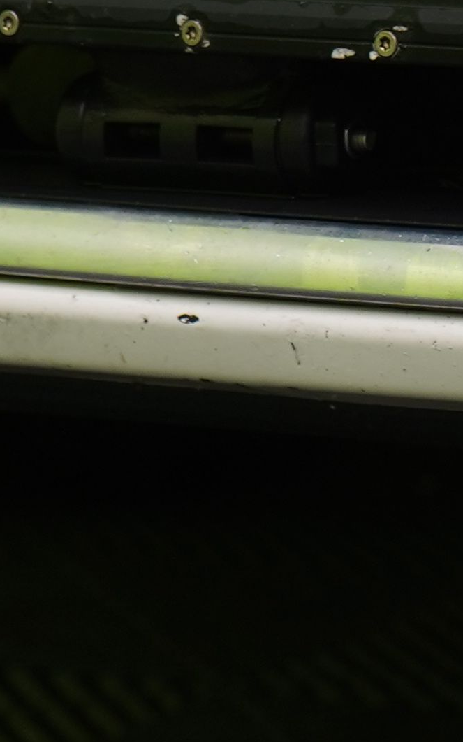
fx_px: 5472
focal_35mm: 271
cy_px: -127
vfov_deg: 7.7
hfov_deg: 4.8
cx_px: 886
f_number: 5
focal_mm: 47
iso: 400
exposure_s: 1/25
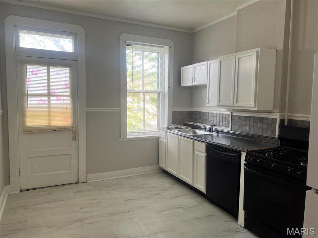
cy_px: 119
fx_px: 239
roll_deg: -0.6
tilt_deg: -4.5
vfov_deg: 53.1
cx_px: 159
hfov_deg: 67.3
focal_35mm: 26
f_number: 1.5
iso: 64
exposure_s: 1/60
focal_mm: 5.7
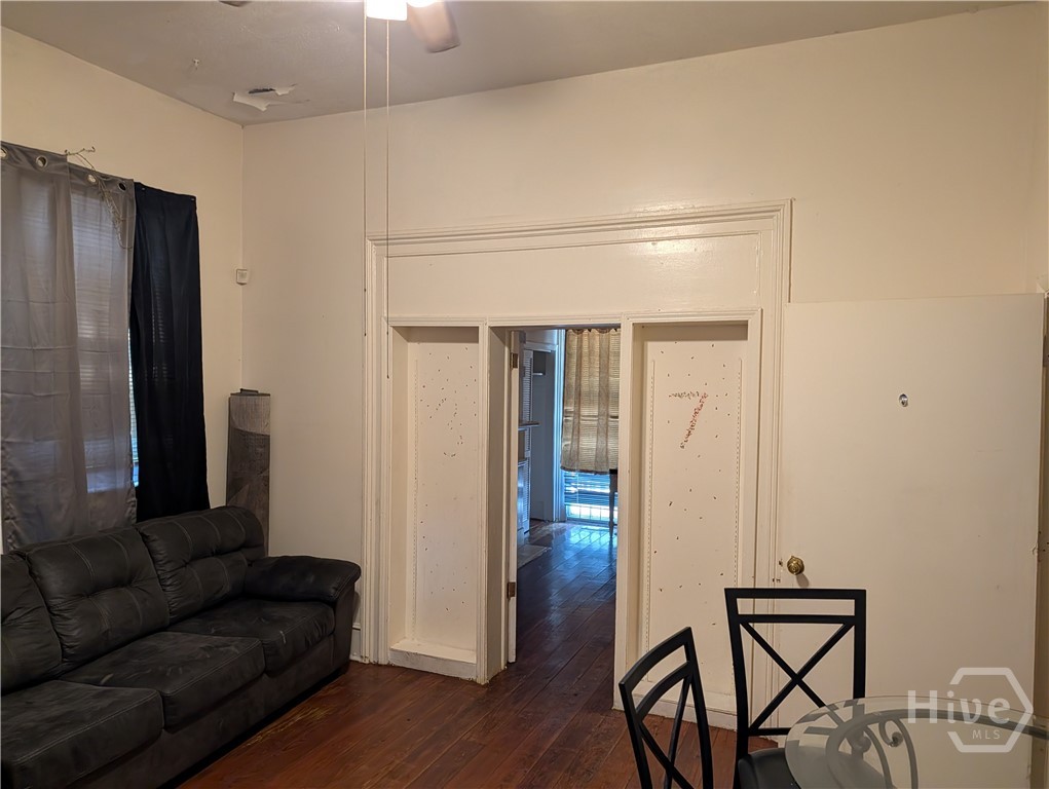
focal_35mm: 24
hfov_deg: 71.5
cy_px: 394
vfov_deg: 56.9
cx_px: 524
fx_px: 728
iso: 451
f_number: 1.68
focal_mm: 6.9
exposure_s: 1/120
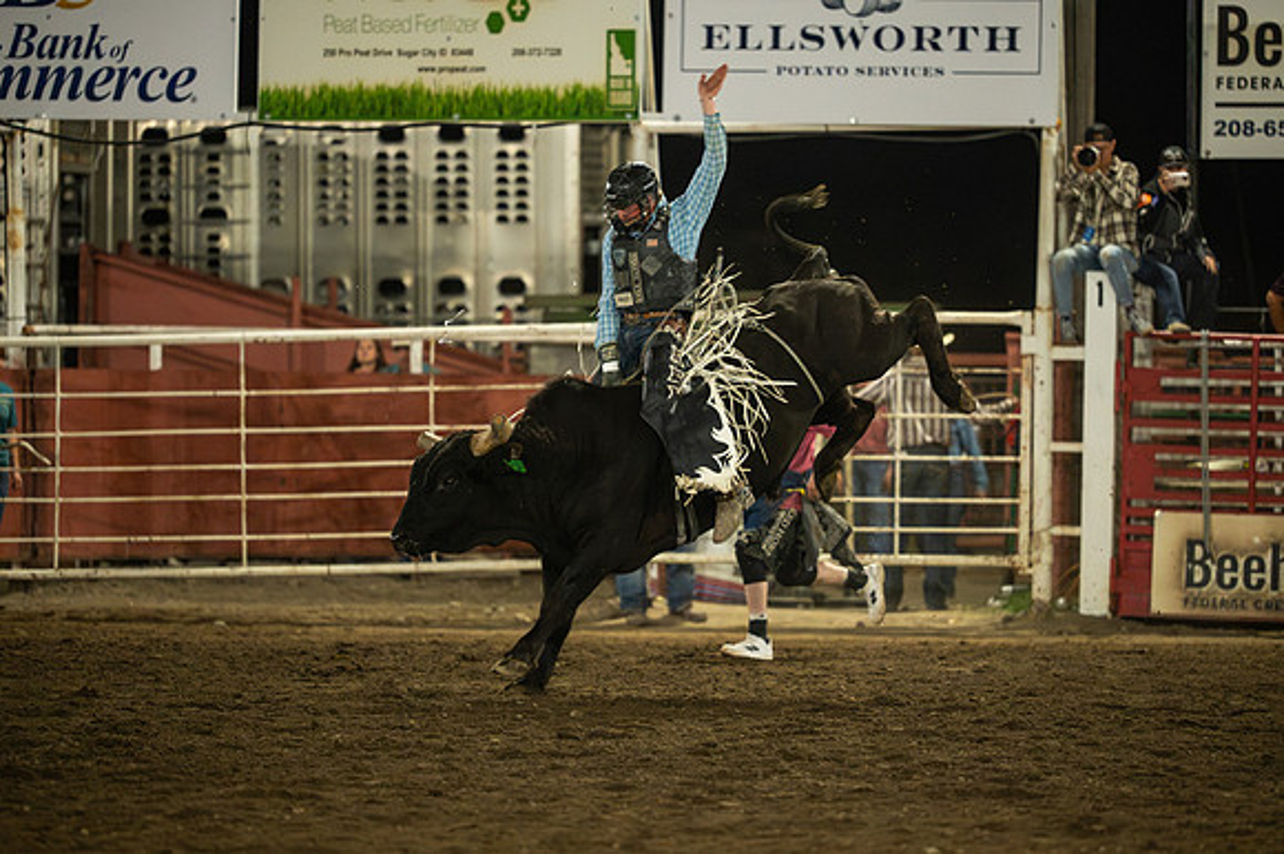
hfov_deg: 10.1
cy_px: 427
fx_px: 7276
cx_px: 690
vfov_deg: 6.7
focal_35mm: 204
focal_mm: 175
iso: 3200
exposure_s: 1/500
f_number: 2.8
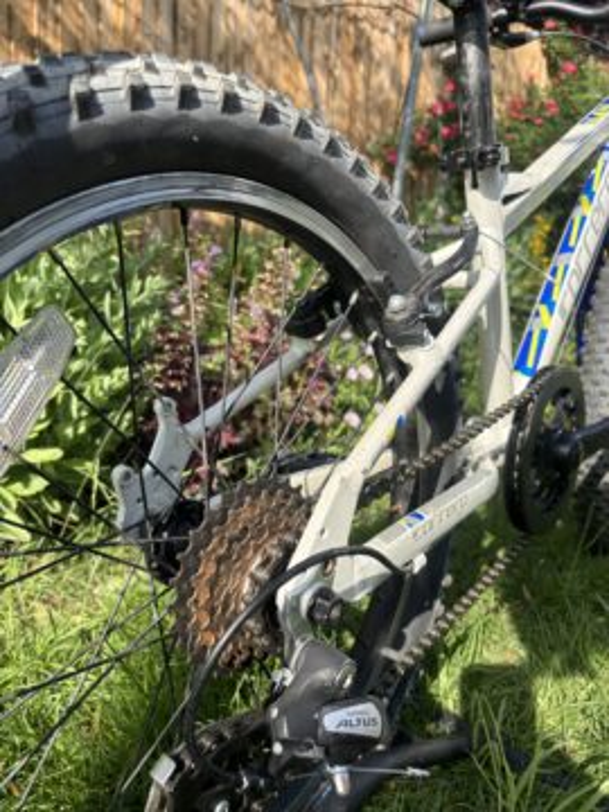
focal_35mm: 26
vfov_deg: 67.3
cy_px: 406
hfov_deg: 53.1
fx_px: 610
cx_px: 304
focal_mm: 5.96
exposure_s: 1/1007
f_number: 1.6
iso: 50
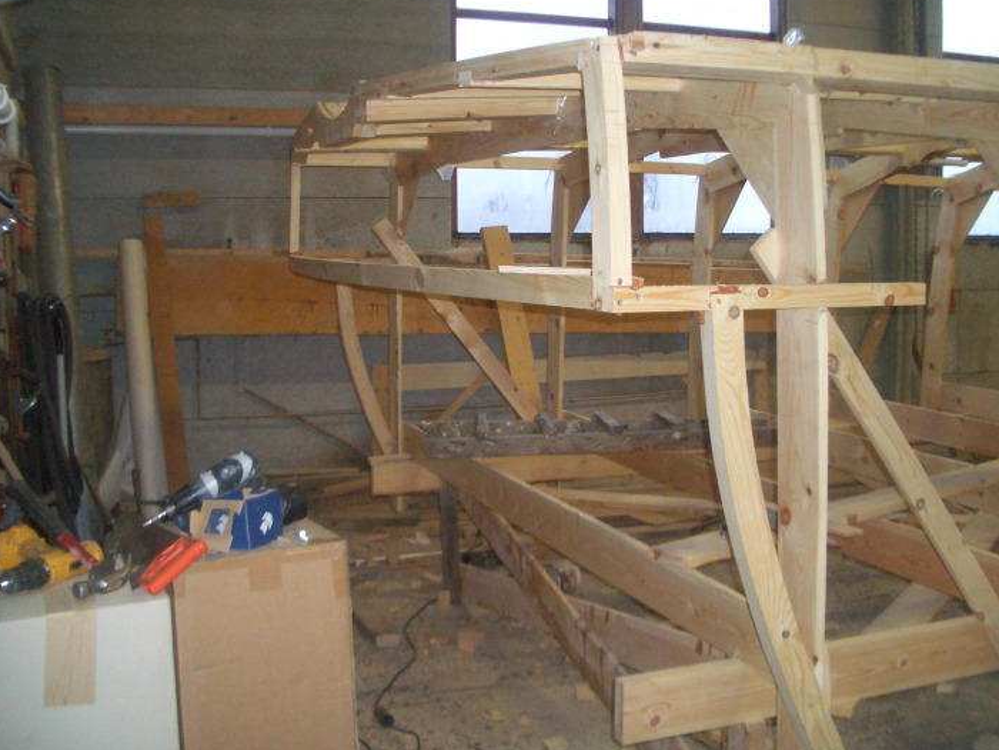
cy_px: 339
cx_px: 544
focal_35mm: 40
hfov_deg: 46.7
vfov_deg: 35.9
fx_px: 1154
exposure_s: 1/60
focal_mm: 5.8
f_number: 2.6
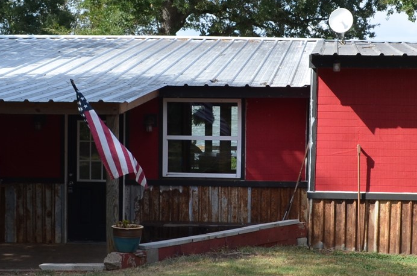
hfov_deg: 23.9
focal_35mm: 85
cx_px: 266
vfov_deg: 16.0
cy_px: 128
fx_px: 982
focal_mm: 18
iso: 180
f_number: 8
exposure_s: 1/250
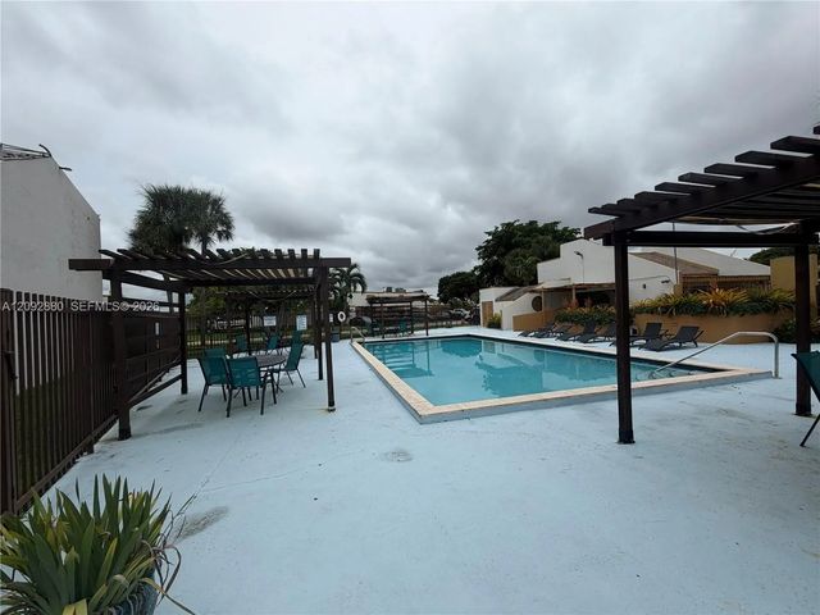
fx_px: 332
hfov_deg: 102.1
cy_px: 308
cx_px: 410
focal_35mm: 14
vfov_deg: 85.7
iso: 20
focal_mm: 2.22
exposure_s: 1/820
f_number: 2.2
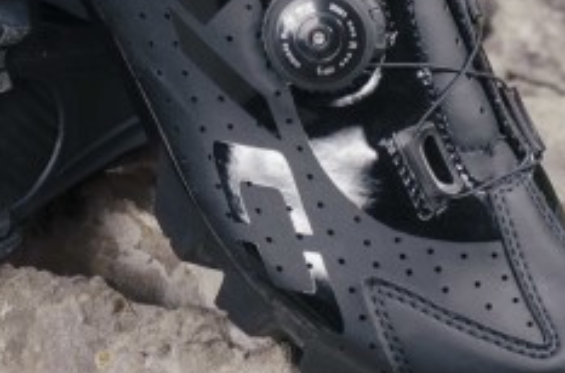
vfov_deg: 7.1
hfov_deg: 10.7
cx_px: 133
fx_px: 3021
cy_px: 18
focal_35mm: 193
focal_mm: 50
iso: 250
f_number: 8
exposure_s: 1/250
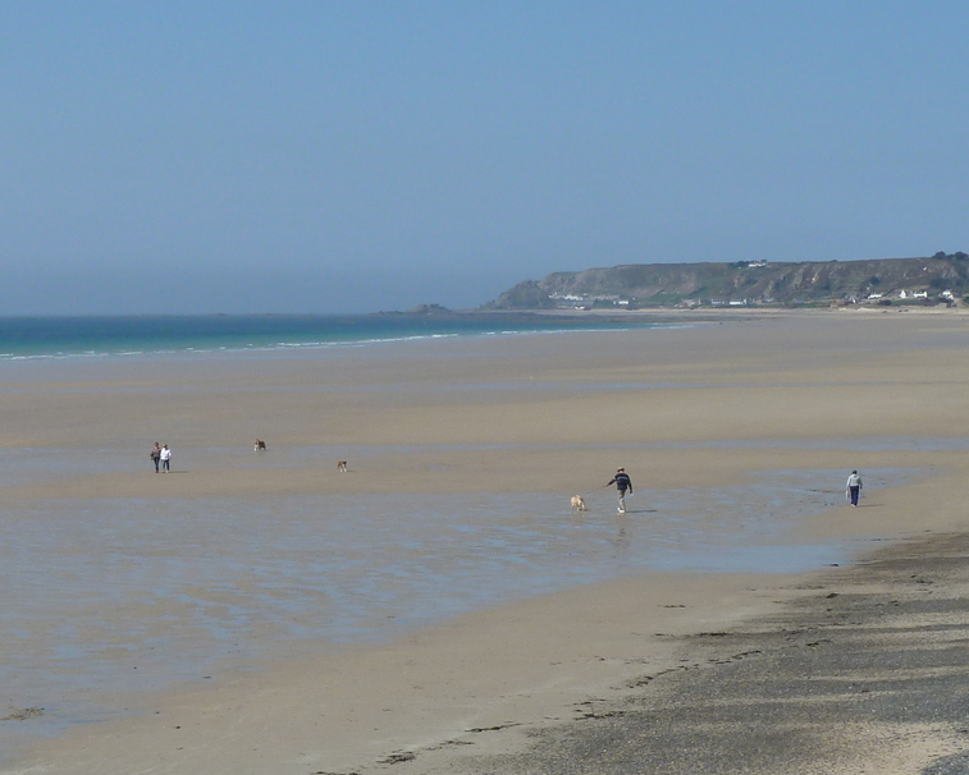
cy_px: 477
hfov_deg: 19.2
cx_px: 236
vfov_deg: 15.5
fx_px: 2840
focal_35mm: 99
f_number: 5.6
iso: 80
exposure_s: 1/500
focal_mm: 7.9
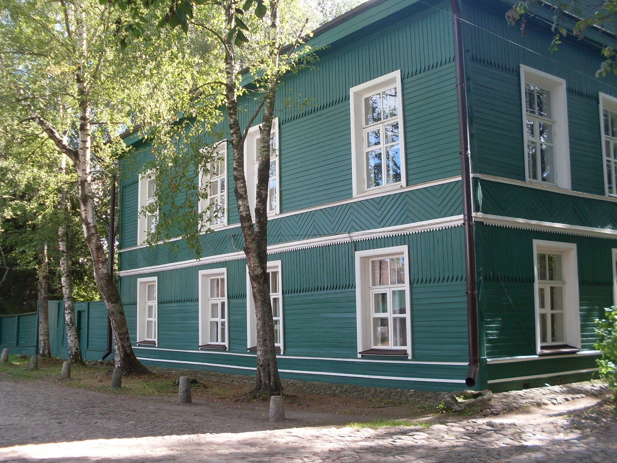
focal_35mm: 39
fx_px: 695
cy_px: 232
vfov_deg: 36.8
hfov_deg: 47.9
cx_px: 306
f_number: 2.8
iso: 80
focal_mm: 6.3
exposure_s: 1/180
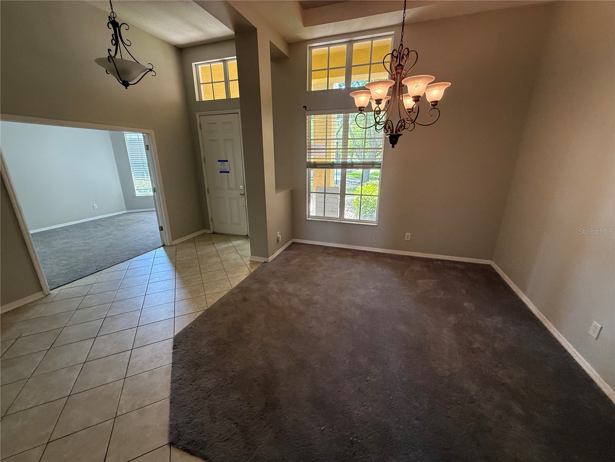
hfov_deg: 102.1
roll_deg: +0.0
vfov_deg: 85.7
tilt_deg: -18.6
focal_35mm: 14
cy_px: 231
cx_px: 308
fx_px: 249
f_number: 2.2
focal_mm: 2.22
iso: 320
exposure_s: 1/120
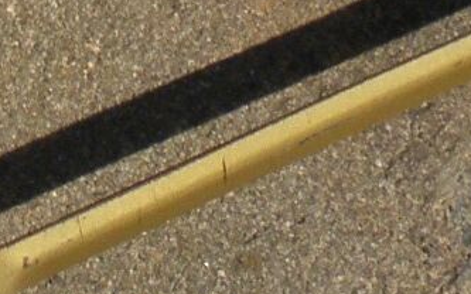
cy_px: -933
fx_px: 3452
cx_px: -396
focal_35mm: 269
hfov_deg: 7.6
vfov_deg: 4.4
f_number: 7.2
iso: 125
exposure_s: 1/400
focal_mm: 5.9
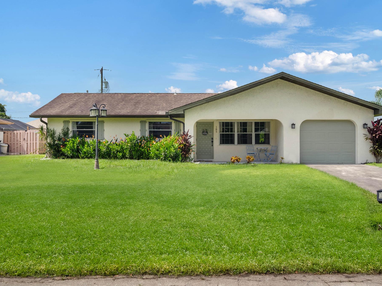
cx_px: 195
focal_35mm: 36
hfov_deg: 51.4
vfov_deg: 39.6
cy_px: 143
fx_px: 397
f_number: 8
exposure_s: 1/1600
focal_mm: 33
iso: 2000
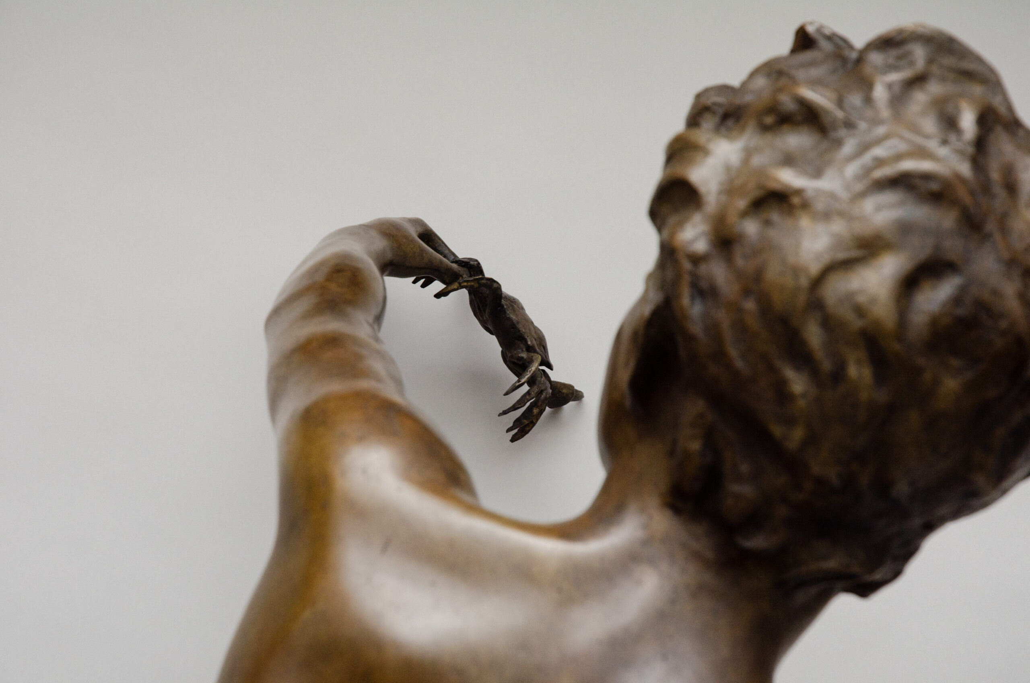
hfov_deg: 22.0
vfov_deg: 14.6
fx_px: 2656
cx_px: 515
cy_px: 342
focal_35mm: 93
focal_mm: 62
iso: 200
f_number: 8
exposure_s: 1/125
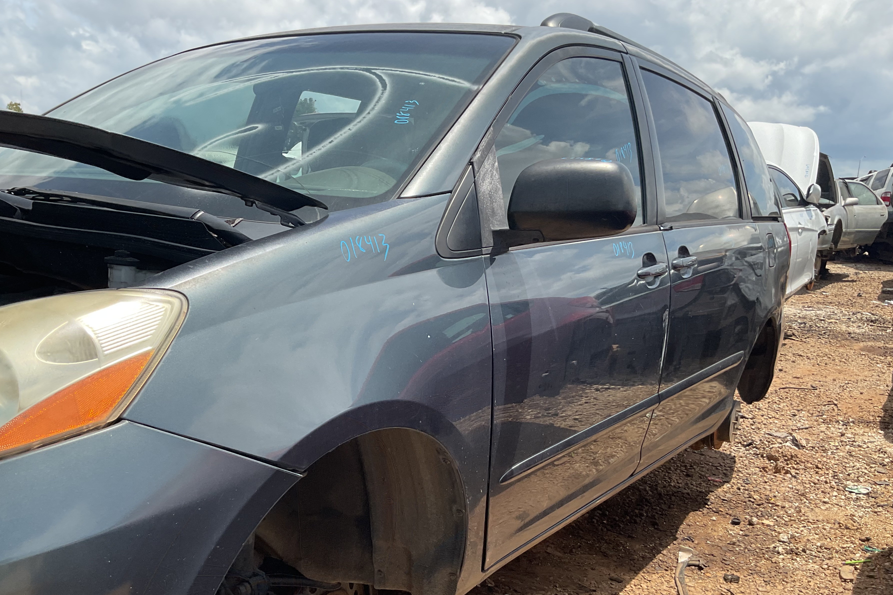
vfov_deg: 38.6
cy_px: 376
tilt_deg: -12.3
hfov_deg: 55.7
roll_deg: +0.8
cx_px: 408
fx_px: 843
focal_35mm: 34
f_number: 1.8
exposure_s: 1/1377
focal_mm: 3
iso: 16
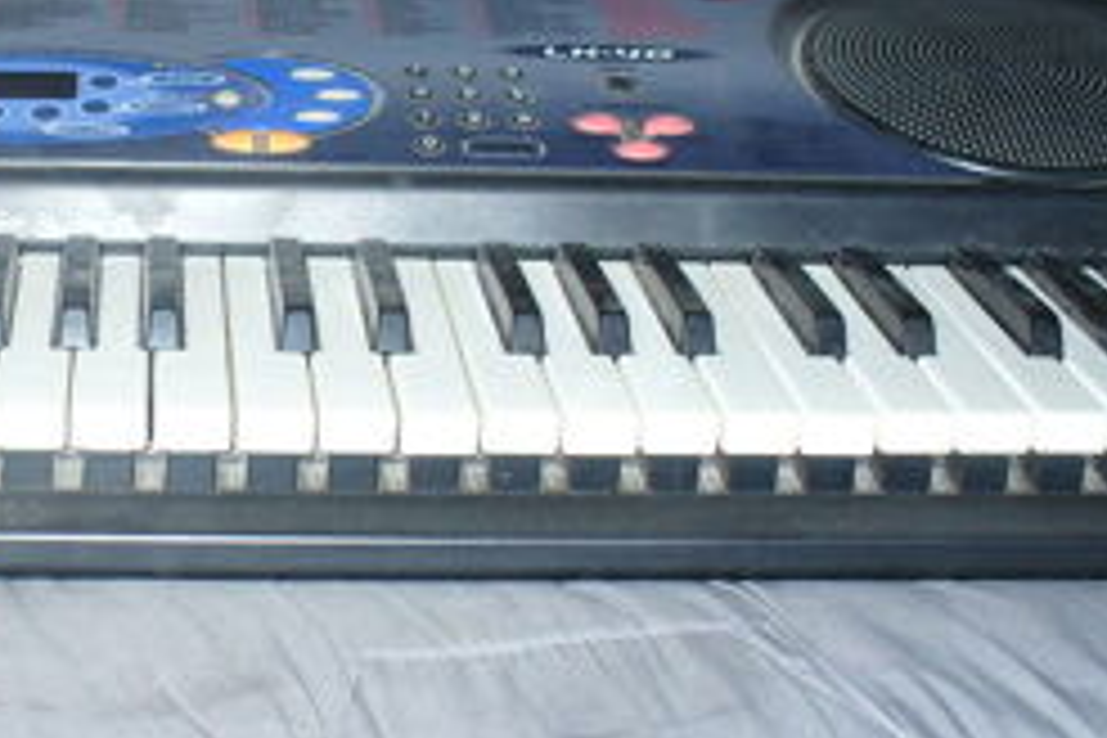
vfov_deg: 18.2
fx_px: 2306
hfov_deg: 26.3
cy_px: 297
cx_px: 153
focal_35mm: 75
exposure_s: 1/30
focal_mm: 6.1
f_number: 2.8
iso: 100
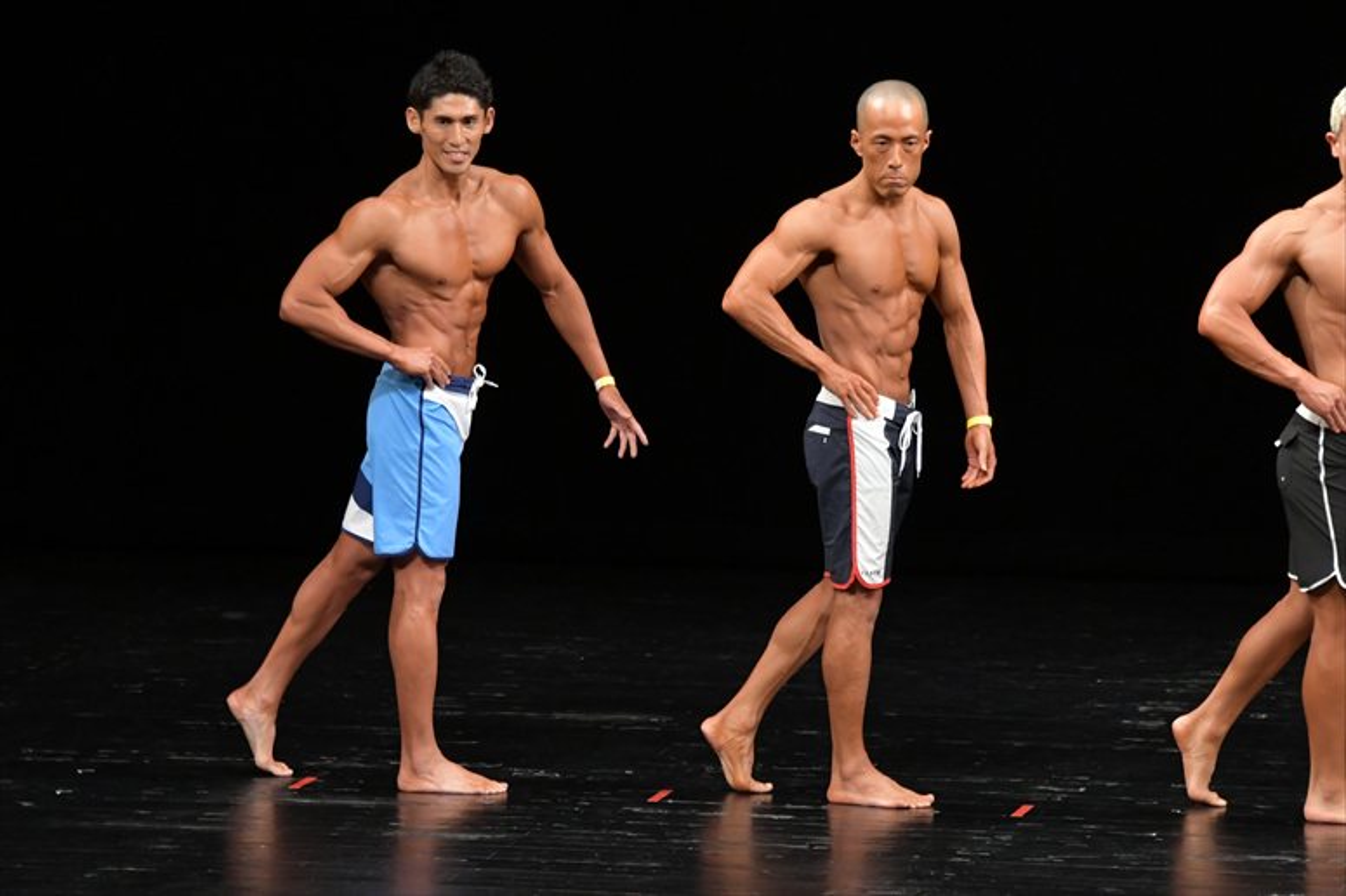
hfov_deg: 7.6
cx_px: 673
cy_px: 448
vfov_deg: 5.1
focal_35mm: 270
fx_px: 10090
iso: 3200
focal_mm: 180
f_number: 5.6
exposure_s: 1/400
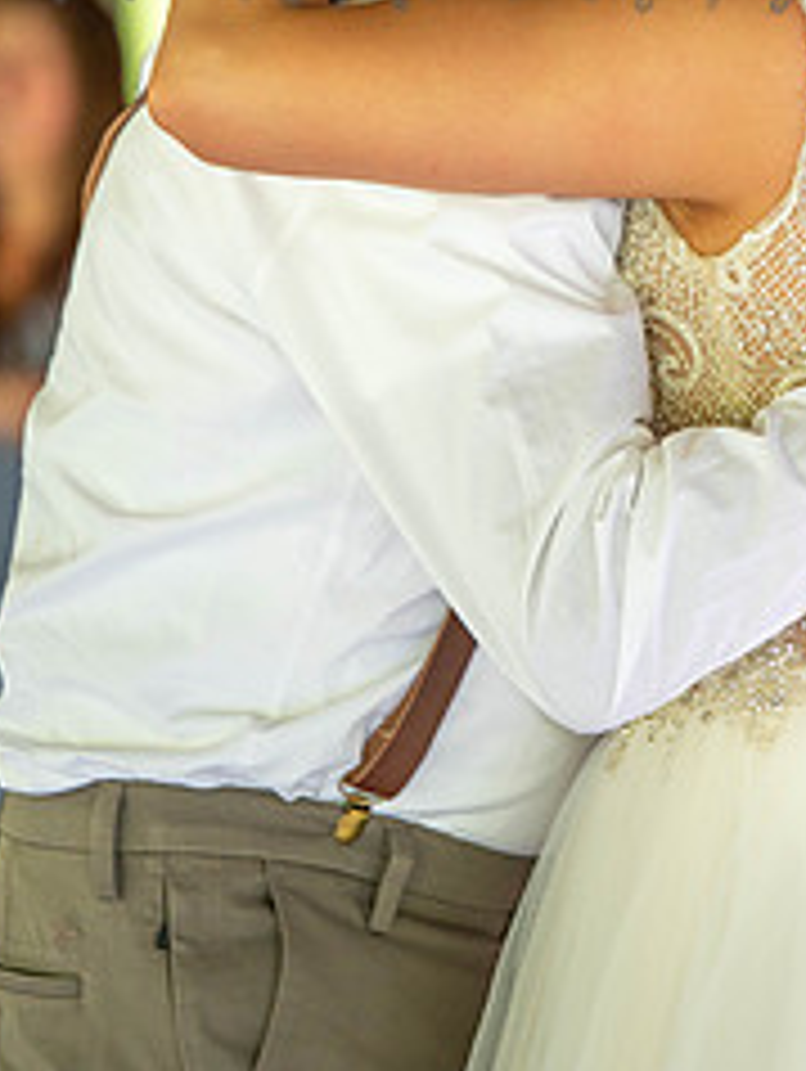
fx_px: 8429
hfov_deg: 5.5
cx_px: 642
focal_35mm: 272
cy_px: 144
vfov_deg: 7.3
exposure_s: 1/250
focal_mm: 150
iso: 1000
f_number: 2.8
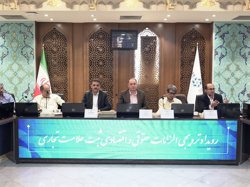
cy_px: 94
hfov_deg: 49.0
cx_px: 119
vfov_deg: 37.7
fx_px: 274
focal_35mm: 38
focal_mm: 35
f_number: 4
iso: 2000
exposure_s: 1/125
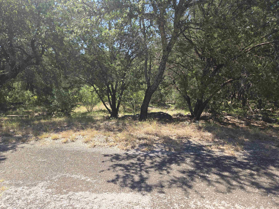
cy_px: 104
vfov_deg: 58.9
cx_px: 140
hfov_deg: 73.9
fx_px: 185
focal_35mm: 23
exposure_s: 1/515
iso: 25
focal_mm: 5.4
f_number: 1.8
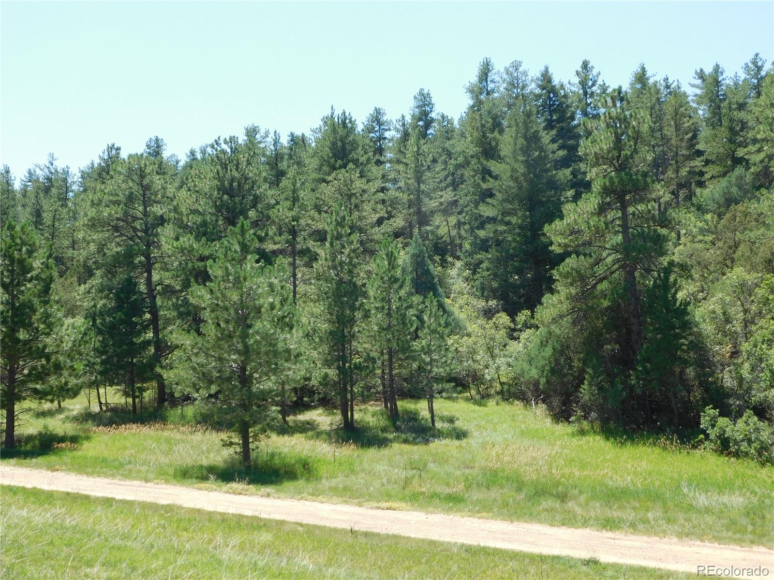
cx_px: 387
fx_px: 1006
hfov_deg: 42.1
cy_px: 290
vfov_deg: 32.2
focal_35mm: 45
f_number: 3.7
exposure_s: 1/400
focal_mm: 8
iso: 125
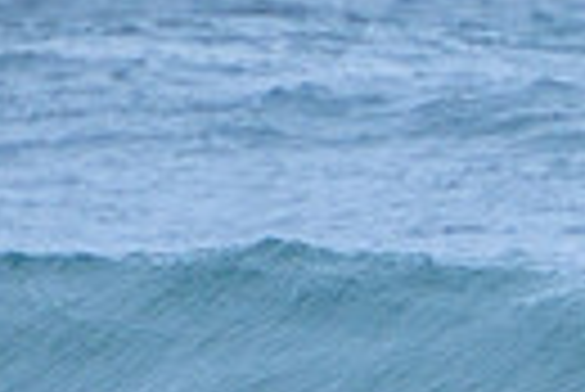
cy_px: 301
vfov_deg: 0.6
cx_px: 1228
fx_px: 39873
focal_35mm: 2451
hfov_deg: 0.8
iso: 640
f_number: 5.6
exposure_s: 1/2000
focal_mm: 400
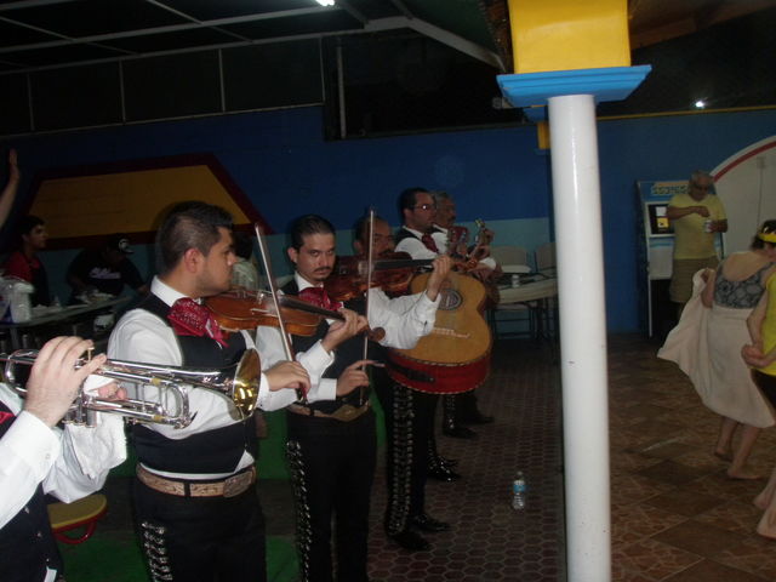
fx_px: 852
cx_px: 388
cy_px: 291
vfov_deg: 37.7
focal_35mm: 38
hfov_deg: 49.0
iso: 200
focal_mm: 6.7
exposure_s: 1/30
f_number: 3.5
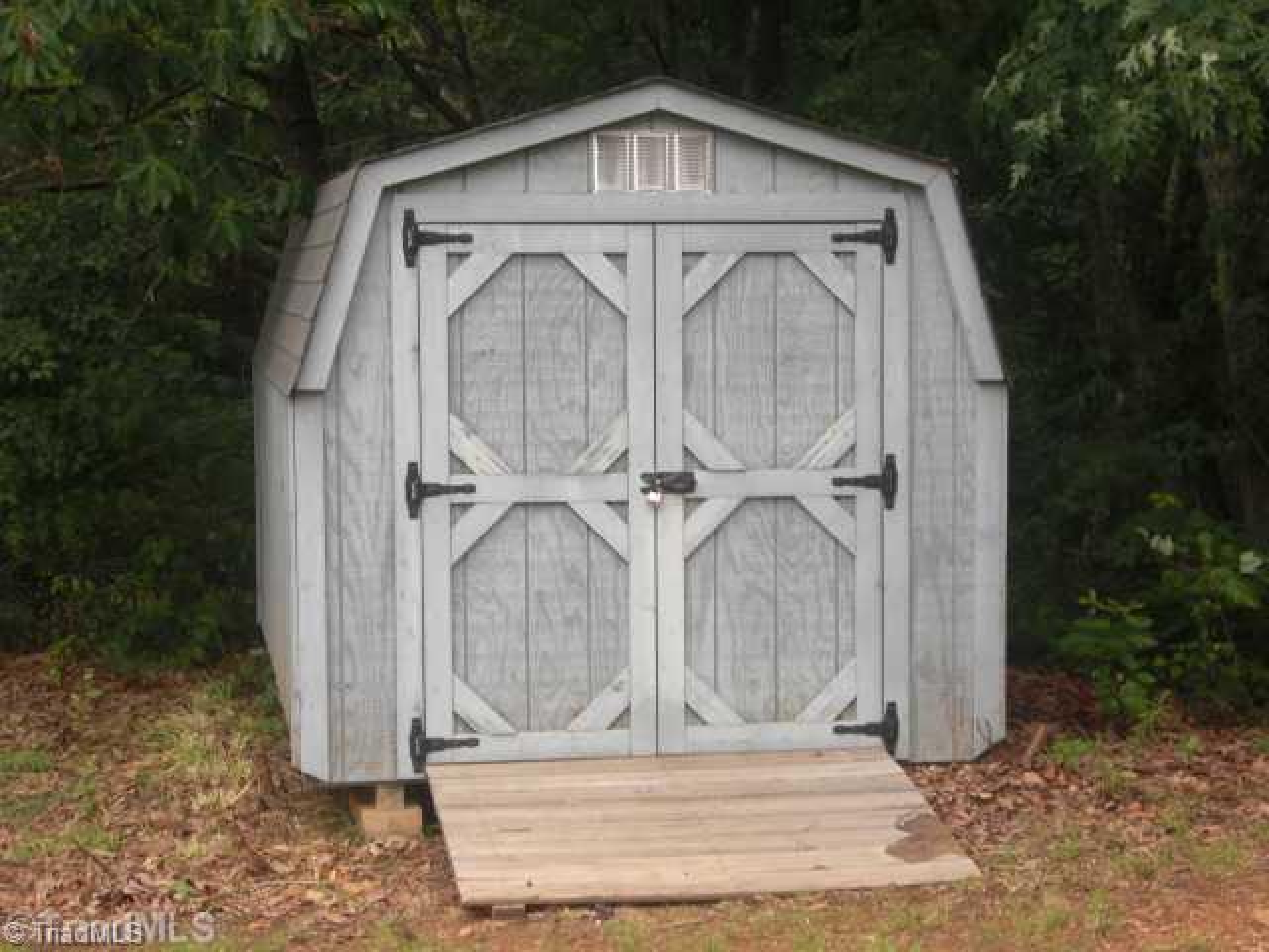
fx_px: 2713
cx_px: 634
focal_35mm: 74
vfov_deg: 19.9
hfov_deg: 26.3
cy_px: 476
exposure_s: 1/125
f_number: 4.2
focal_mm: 13.1
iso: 50
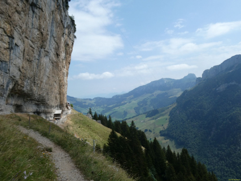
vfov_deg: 45.4
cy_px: 90
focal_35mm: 31
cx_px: 120
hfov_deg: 58.4
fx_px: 216
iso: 80
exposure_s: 1/800
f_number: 4
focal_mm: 5.4
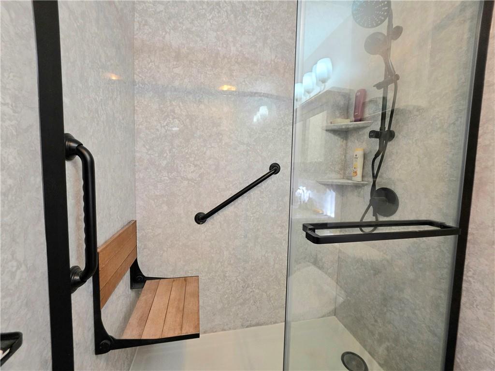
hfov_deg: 106.2
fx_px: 186
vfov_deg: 89.9
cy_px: 186
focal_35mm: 13
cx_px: 248
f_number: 1.9
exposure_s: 1/120
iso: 200
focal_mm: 2.2
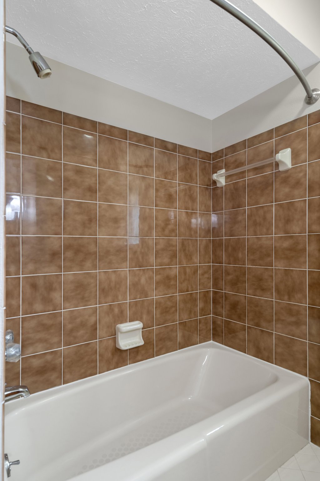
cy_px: 240
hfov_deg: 64.6
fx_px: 253
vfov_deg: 86.9
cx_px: 160
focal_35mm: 19
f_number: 8
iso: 320
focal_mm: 19
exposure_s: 1/2.5
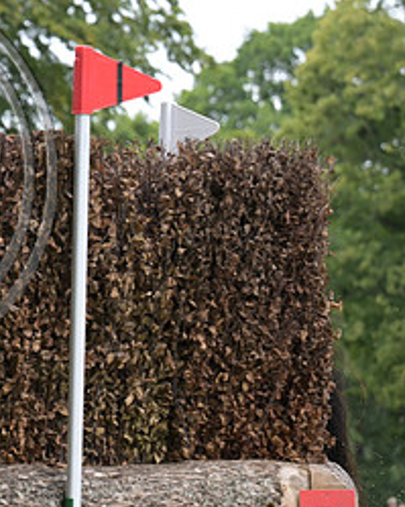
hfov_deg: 5.0
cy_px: 146
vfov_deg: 6.3
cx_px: -175
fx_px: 4588
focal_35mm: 306
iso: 2000
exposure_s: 1/1250
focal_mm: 140
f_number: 5.6
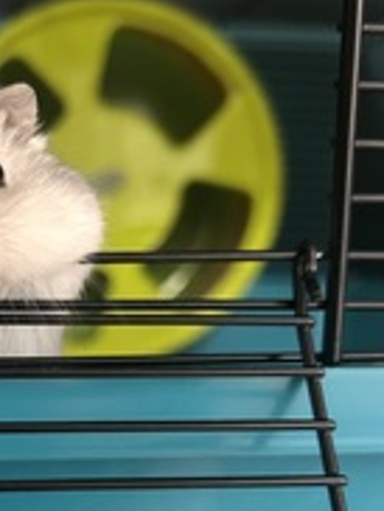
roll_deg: -0.9
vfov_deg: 32.9
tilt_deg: -10.6
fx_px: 841
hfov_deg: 24.5
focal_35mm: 57
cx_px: -3
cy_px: 396
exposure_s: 1/34
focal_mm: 5.7
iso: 640
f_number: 1.5
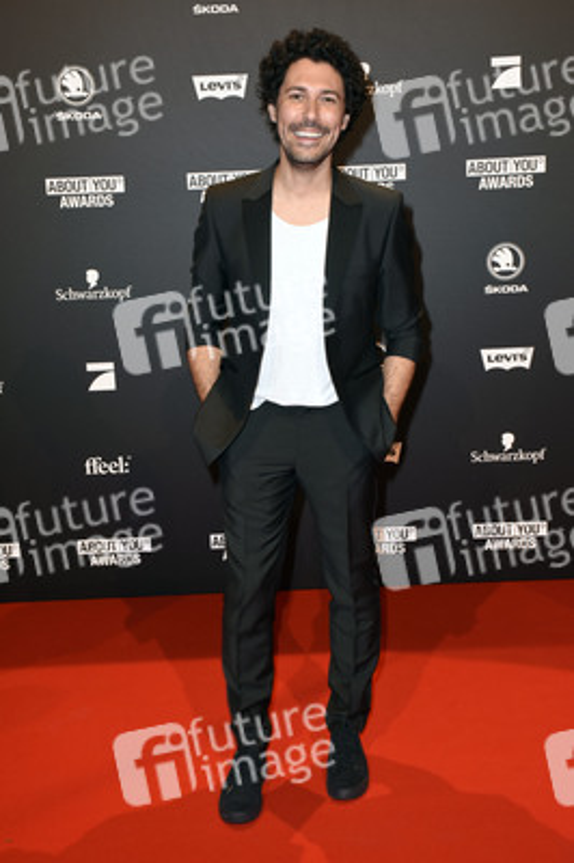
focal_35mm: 48
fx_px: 1150
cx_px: 287
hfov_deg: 28.0
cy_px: 432
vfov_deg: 41.1
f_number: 6.3
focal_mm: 32
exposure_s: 1/100
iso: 800
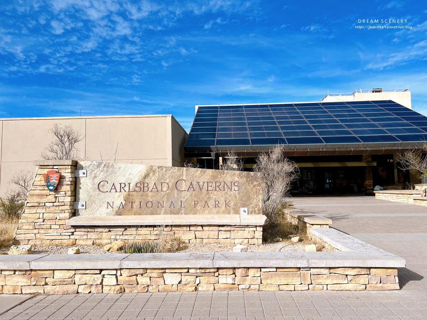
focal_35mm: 26
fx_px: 321
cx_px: 214
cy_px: 160
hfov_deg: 67.3
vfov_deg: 53.1
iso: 50
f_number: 1.5
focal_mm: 5.7
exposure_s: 1/5319
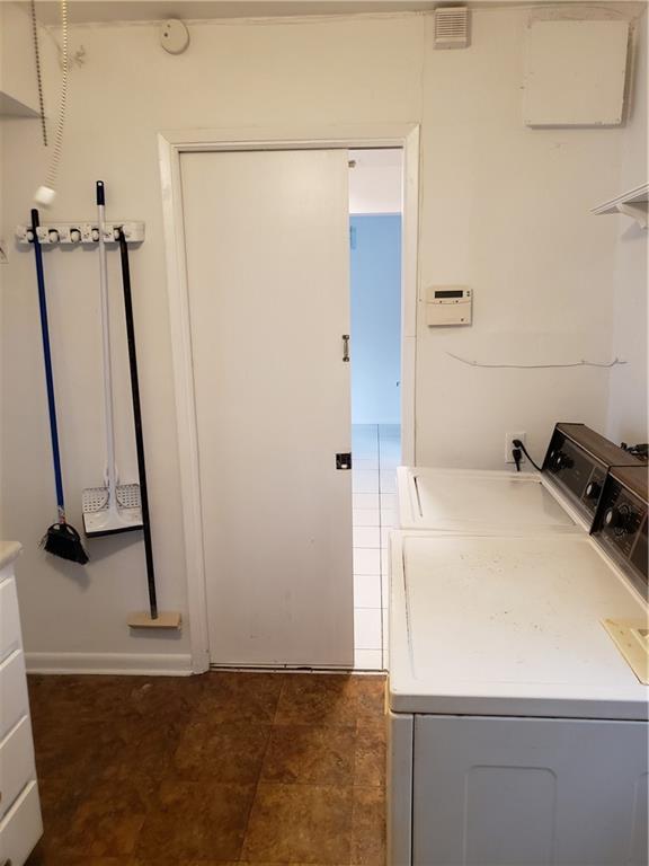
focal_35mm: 26
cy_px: 433
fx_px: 650
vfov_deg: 67.3
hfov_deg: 53.1
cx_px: 324
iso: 250
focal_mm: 4.3
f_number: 1.5
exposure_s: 1/40
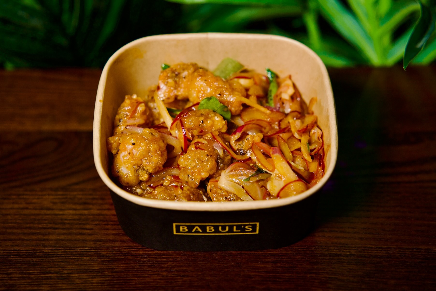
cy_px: 146
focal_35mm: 80
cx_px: 218
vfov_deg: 17.1
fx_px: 969
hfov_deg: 25.4
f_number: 4.5
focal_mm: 80
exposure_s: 1/250
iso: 2000
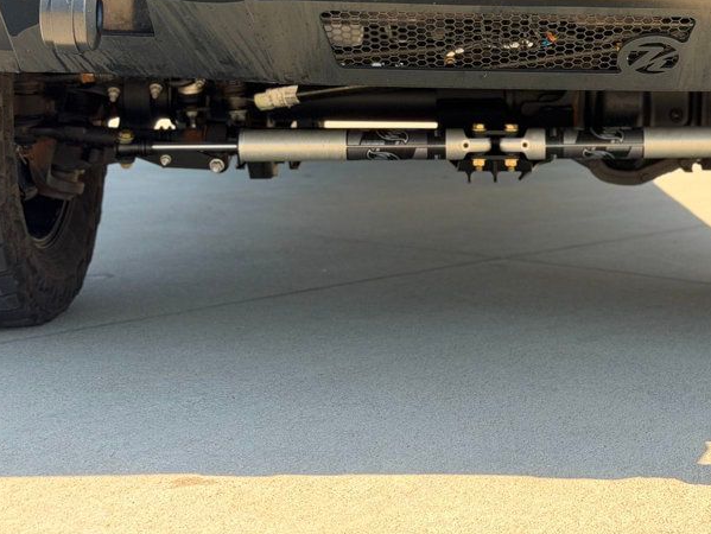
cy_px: 107
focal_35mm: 82
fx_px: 1685
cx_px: 520
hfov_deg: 23.6
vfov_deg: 17.9
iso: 64
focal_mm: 6.76
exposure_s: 1/625
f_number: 1.78
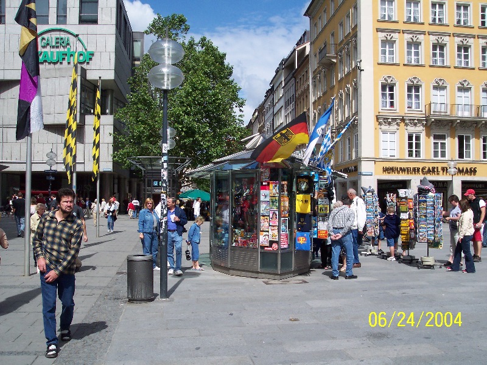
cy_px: 182
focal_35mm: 38
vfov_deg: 37.7
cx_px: 244
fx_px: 535
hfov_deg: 49.0
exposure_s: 1/1000
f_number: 4.8
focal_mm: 8
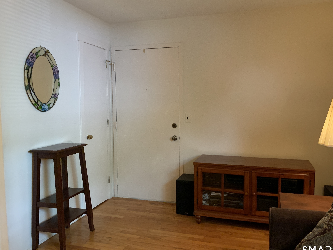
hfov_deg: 63.4
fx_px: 269
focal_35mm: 28
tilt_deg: -4.2
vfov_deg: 49.7
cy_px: 121
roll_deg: +0.1
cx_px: 176
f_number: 1.8
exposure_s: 1/40
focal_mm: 4.25
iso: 400
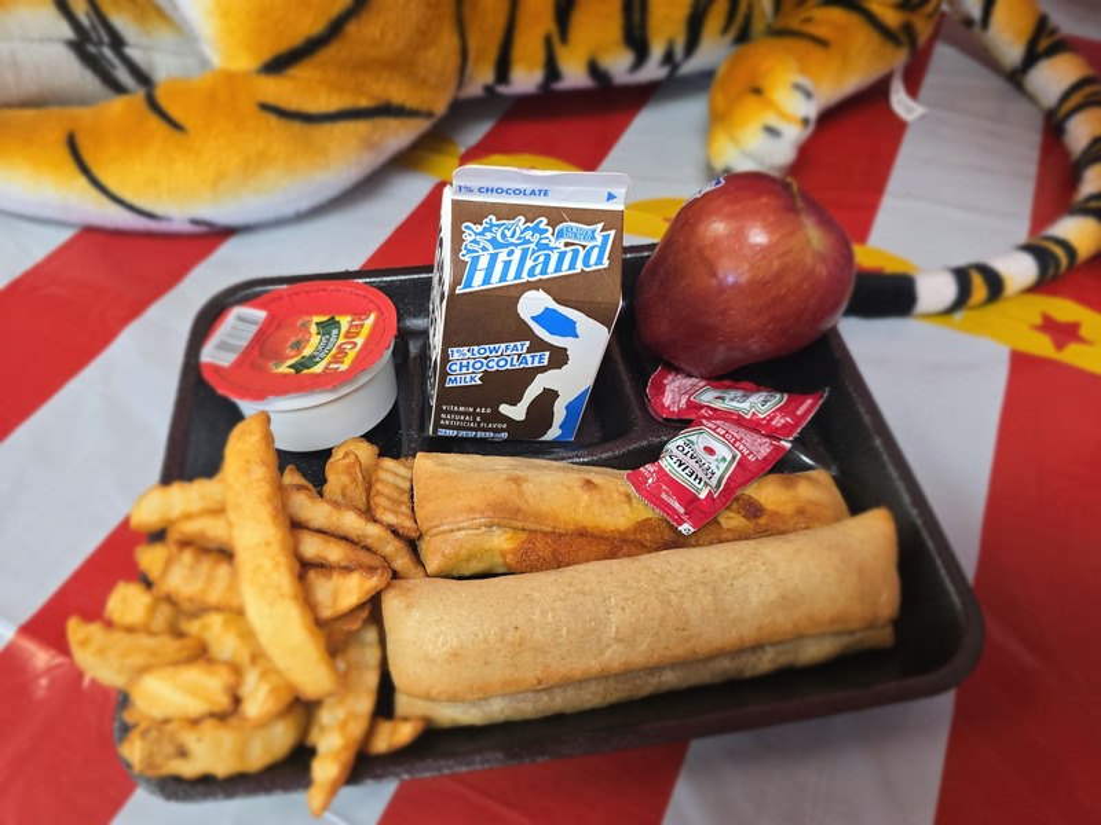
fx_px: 732
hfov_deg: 73.9
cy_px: 412
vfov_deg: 58.9
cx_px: 550
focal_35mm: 23
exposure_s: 1/60
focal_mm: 6.3
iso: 320
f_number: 1.7
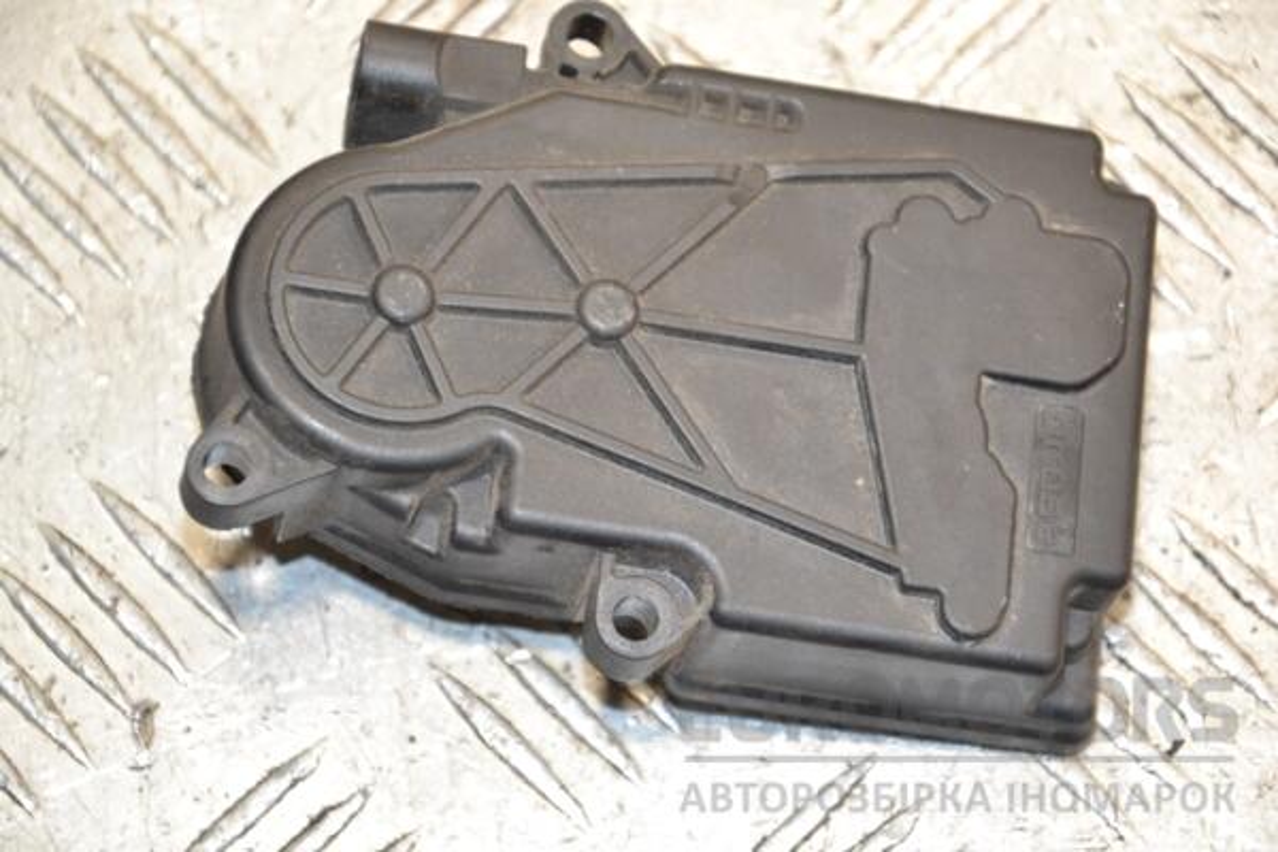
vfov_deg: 8.7
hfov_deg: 13.0
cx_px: 639
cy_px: 426
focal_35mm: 158
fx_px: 5591
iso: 800
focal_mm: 105
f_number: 5.6
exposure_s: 1/60
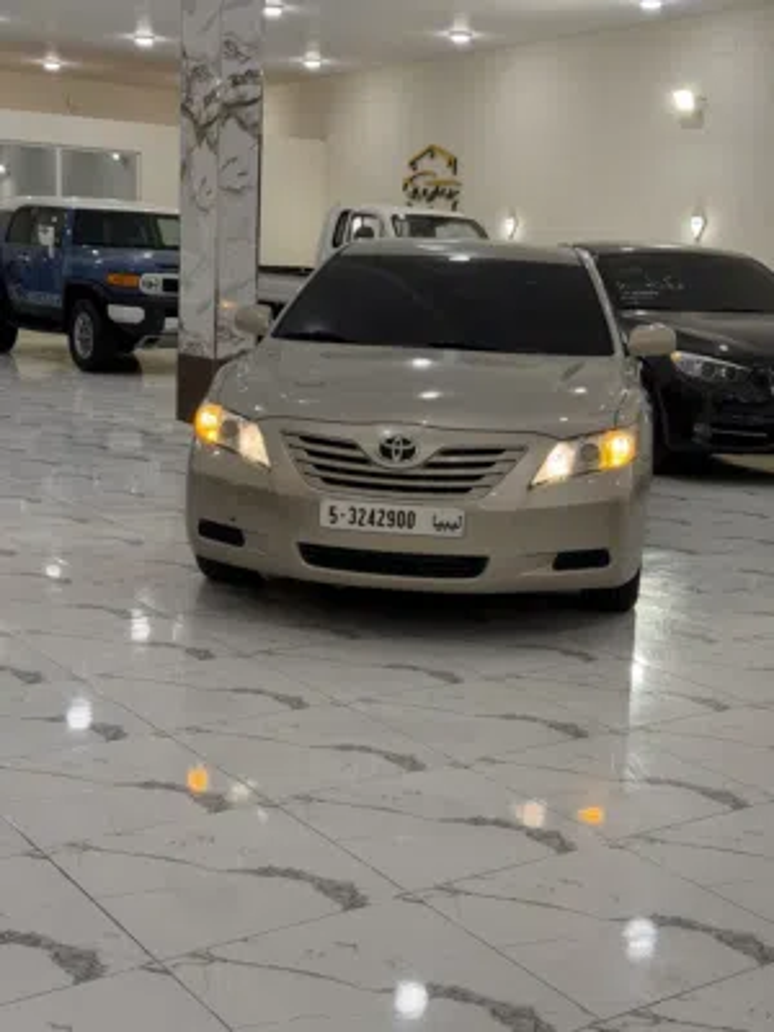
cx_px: 387
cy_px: 516
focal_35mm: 48
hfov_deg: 30.3
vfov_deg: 39.7
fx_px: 1431
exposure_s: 1/100
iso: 64
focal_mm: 6.76
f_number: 1.78
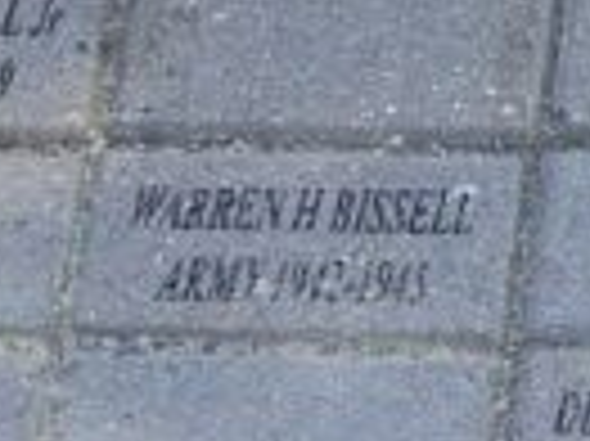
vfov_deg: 8.1
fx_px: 3065
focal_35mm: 180
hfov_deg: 9.8
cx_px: 1369
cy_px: 634
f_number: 1.8
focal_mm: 5.56
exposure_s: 1/288
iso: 100
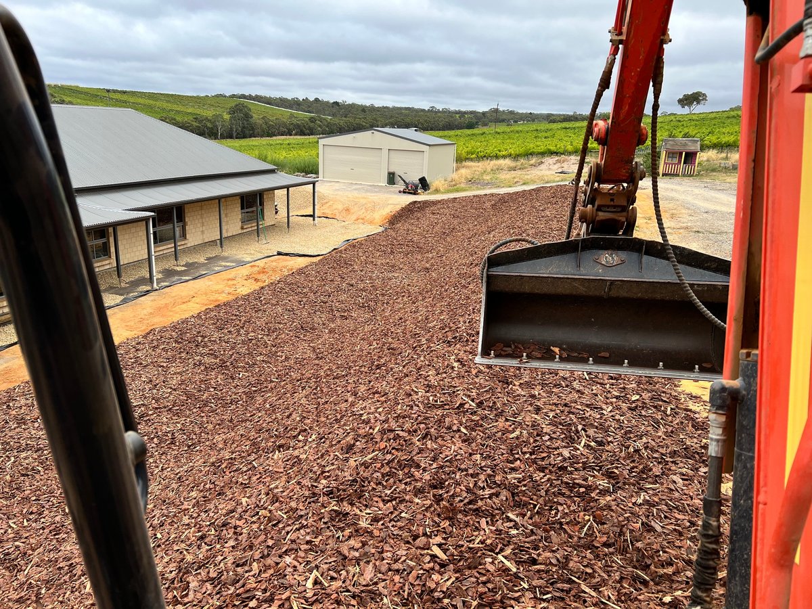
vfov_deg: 53.1
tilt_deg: -17.5
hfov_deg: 67.3
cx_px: 406
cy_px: 304
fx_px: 610
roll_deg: -2.5
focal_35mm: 26
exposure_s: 1/2299
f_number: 1.5
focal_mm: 5.7
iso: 50
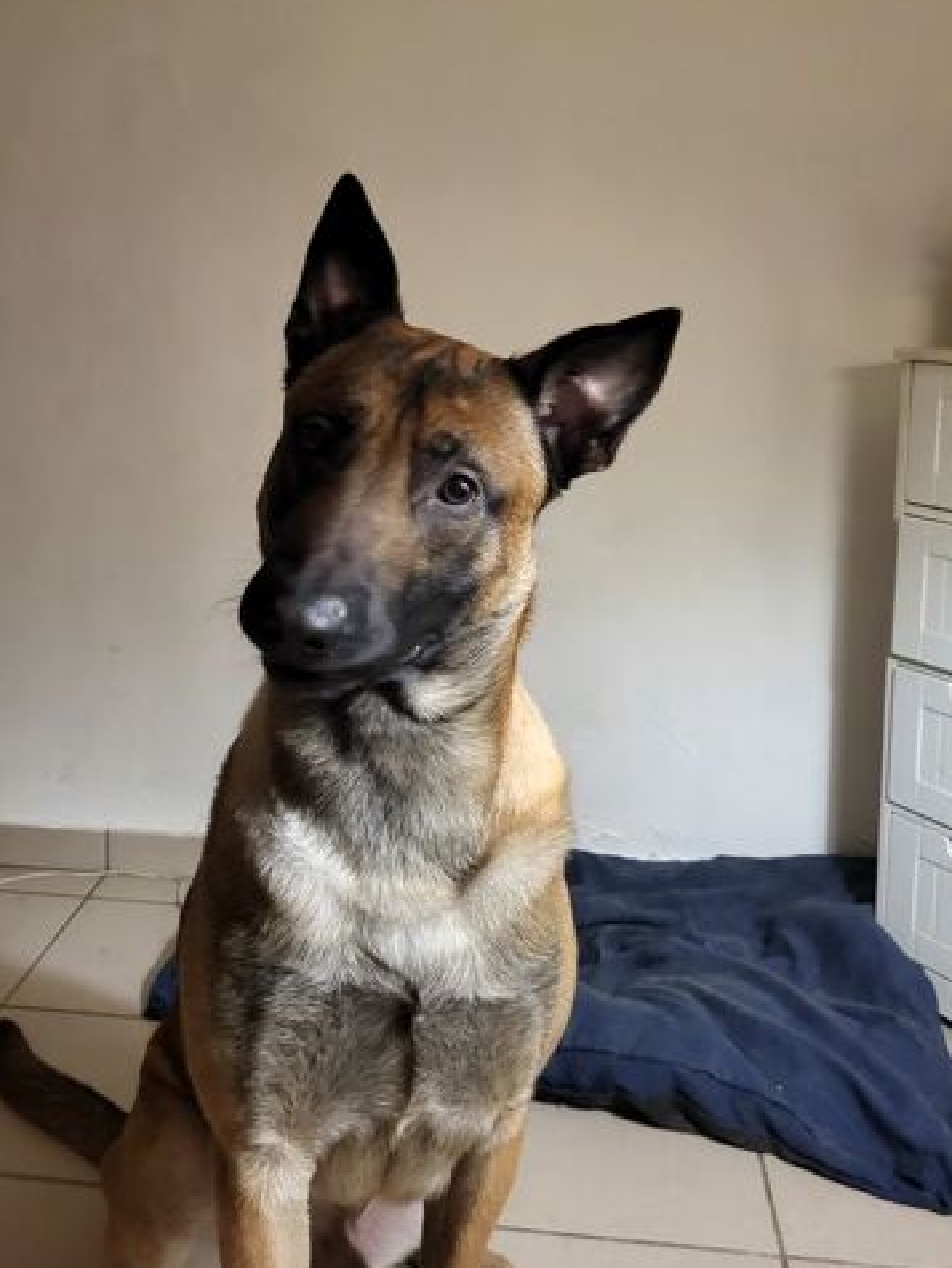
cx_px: 381
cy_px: 430
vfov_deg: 51.7
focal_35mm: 35
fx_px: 1282
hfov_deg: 40.6
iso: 800
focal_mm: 5.4
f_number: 1.8
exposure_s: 1/50
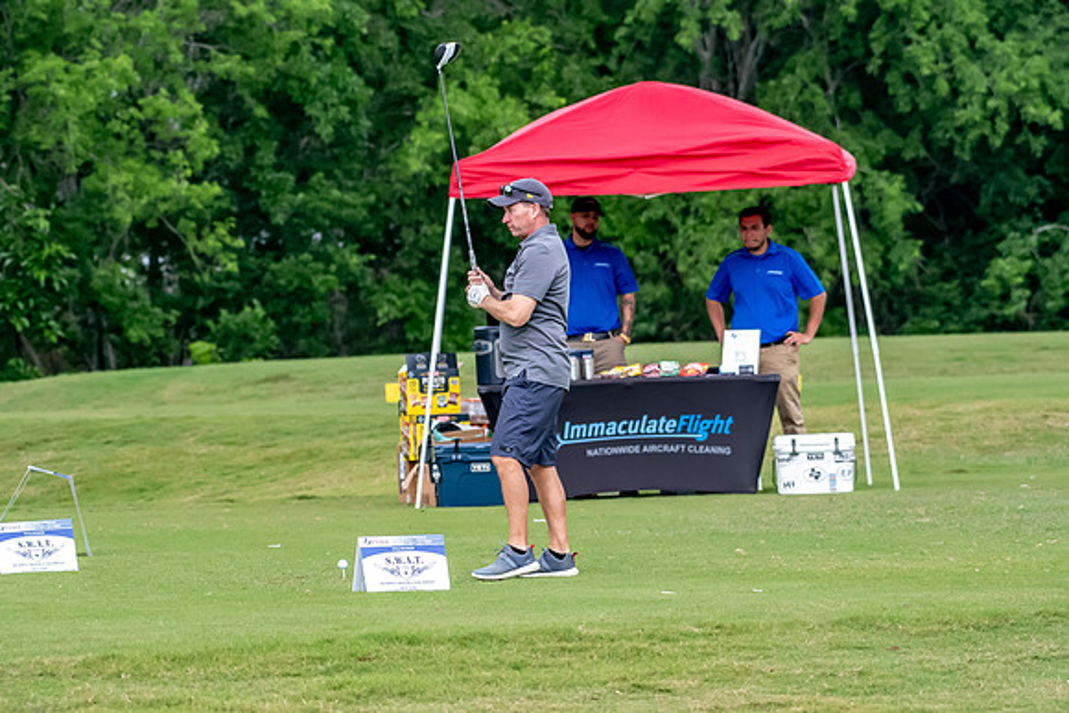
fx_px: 8910
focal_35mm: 300
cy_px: 356
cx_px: 534
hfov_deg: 6.9
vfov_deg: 4.6
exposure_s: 1/2000
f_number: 5.6
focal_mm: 200
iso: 2000
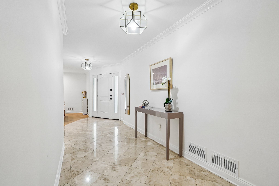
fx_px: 124
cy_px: 93
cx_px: 140
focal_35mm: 16
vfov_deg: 73.7
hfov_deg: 96.7
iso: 2000
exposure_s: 1/60
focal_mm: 16
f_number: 11
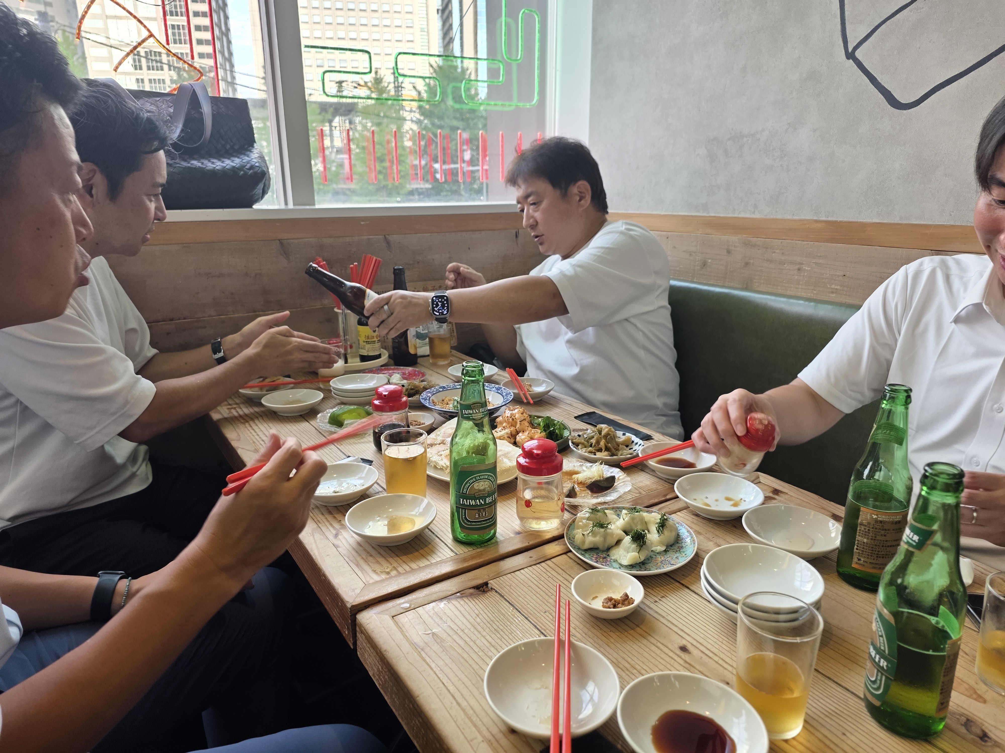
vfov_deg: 58.9
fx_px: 668
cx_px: 502
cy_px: 376
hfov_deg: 73.9
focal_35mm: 23
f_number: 1.7
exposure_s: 1/100
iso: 50
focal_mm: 6.25
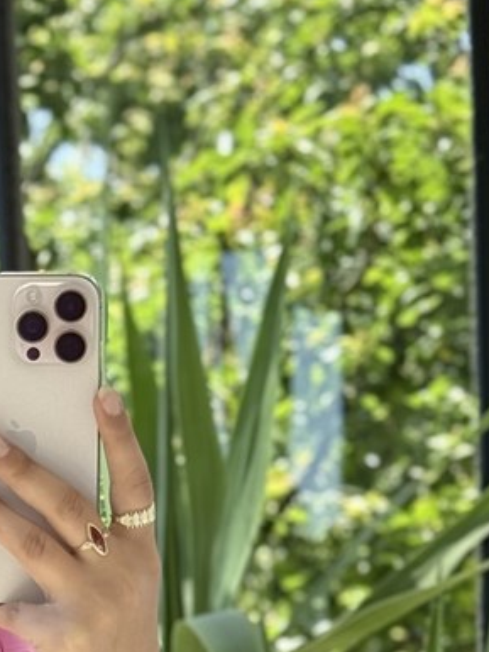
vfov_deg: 11.3
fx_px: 3125
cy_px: 1032
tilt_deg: -20.0
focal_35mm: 166
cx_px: -174
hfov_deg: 8.8
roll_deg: +4.0
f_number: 1.78
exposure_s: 1/396
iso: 80
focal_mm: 6.76
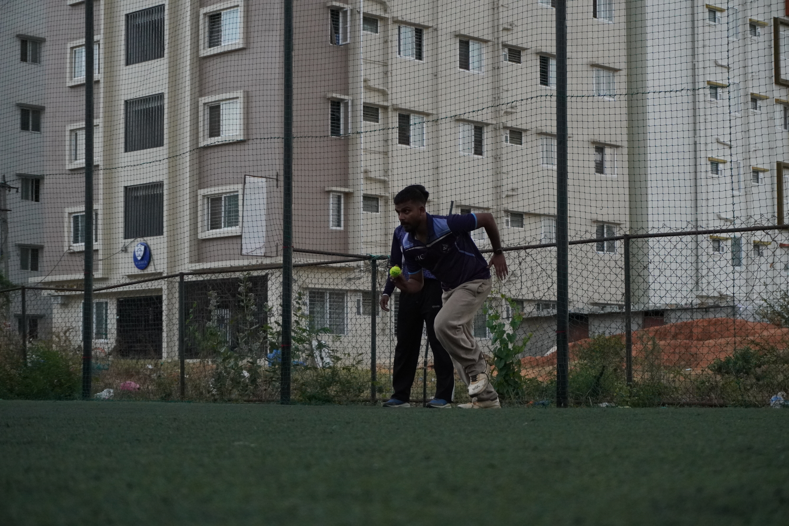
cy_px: 263
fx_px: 1644
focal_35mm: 75
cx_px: 394
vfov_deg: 18.2
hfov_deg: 27.0
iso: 2500
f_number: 5.6
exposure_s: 1/1000
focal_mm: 50
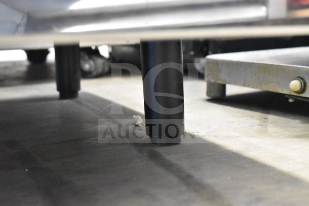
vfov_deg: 23.8
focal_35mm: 57
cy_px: 103
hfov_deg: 35.0
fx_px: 489
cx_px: 154
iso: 14400
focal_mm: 38
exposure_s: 1/60
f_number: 4.8
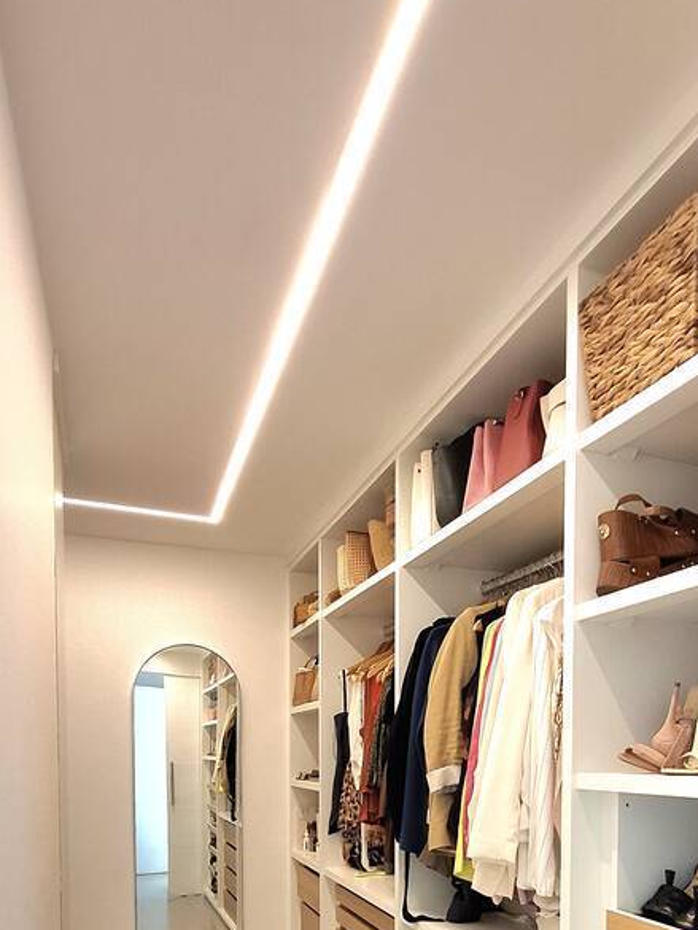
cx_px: 388
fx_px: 645
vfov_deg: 63.2
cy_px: 787
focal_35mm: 24
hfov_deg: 56.7
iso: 160
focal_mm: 1.74
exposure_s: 1/40
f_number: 2.2
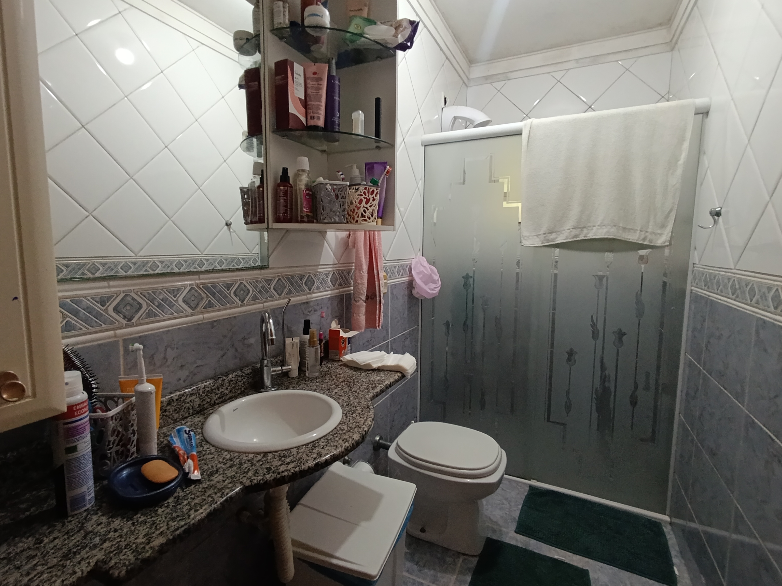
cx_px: 384
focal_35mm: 17
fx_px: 384
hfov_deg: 91.0
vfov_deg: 74.7
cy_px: 284
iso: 400
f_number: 2.2
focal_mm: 1.65
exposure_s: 1/60
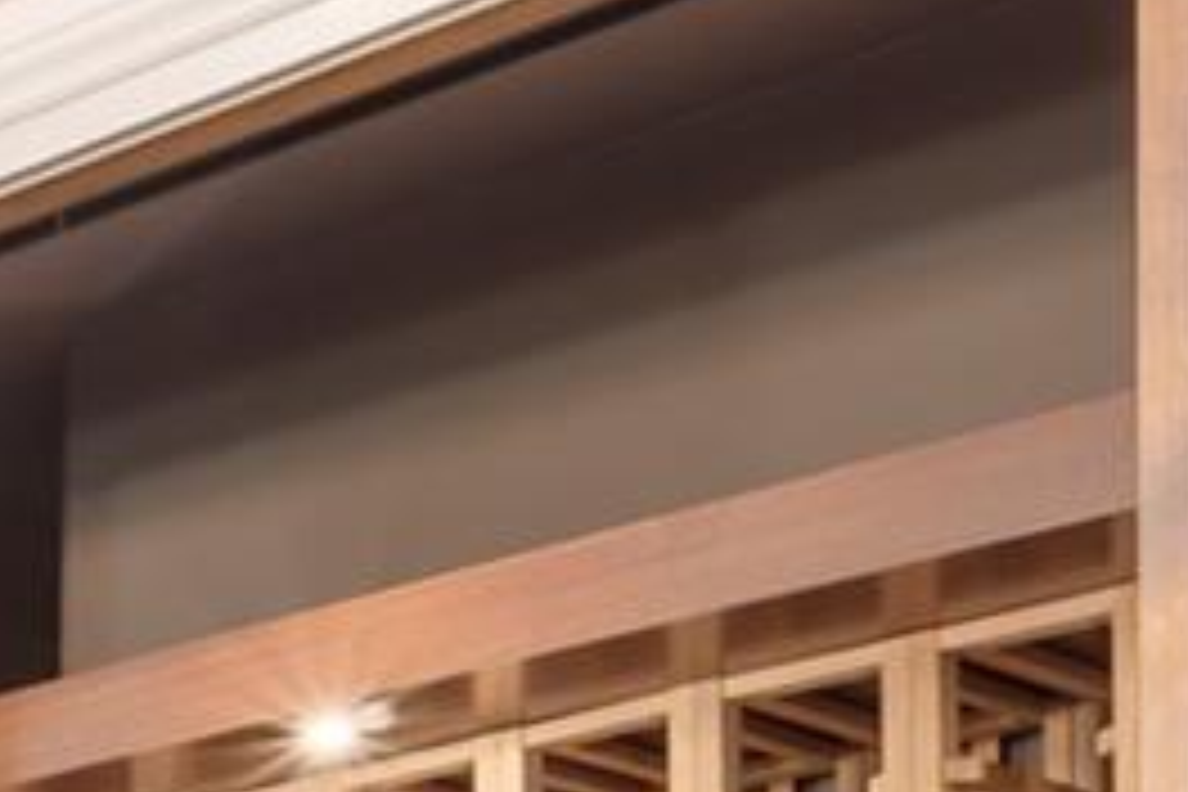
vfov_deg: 11.5
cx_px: -2241
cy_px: 1845
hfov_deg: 11.9
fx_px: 3301
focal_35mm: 100
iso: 100
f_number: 9
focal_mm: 11
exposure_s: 6
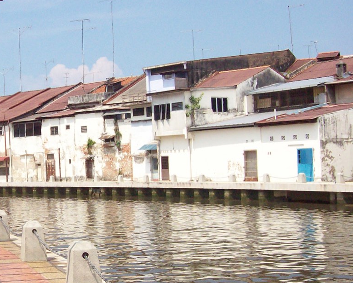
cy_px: 149
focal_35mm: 64
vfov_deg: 23.9
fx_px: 669
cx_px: 52
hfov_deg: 28.7
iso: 140
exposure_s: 1/1401
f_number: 4.8
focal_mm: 6
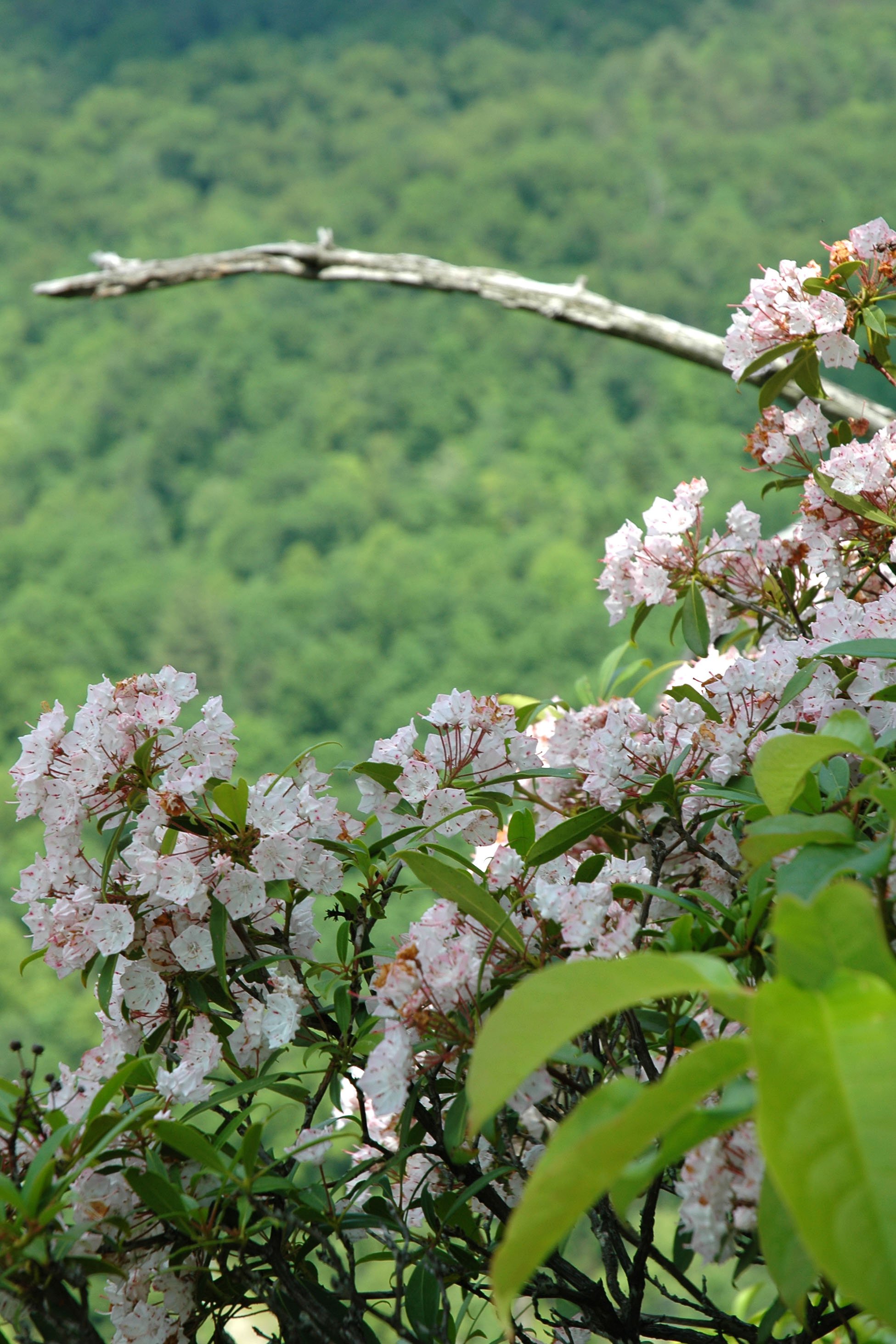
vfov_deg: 21.9
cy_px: 672
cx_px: 448
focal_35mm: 93
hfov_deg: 14.7
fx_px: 3472
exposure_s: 1/250
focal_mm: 62
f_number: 8
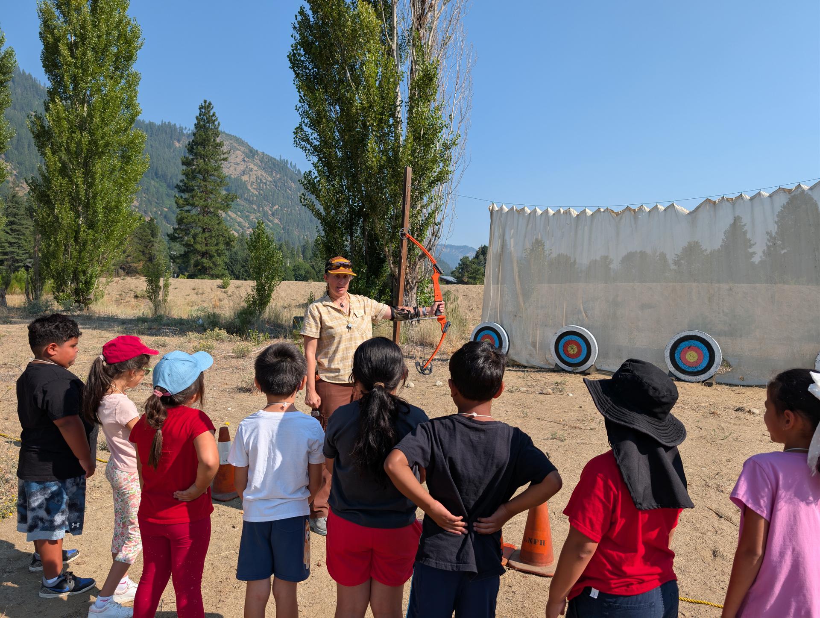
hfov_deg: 71.5
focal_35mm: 24
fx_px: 569
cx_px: 410
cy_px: 309
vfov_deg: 56.9
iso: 20
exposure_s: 1/1085
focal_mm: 6.9
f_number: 1.68
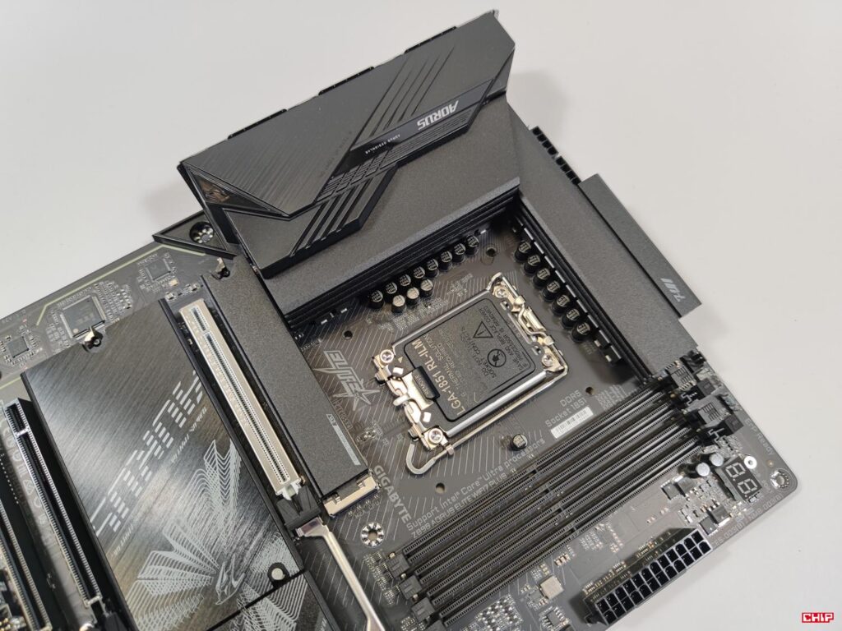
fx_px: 608
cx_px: 421
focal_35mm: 25
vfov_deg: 54.9
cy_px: 316
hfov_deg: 69.4
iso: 81
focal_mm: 6.78
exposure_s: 1/100
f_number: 1.85
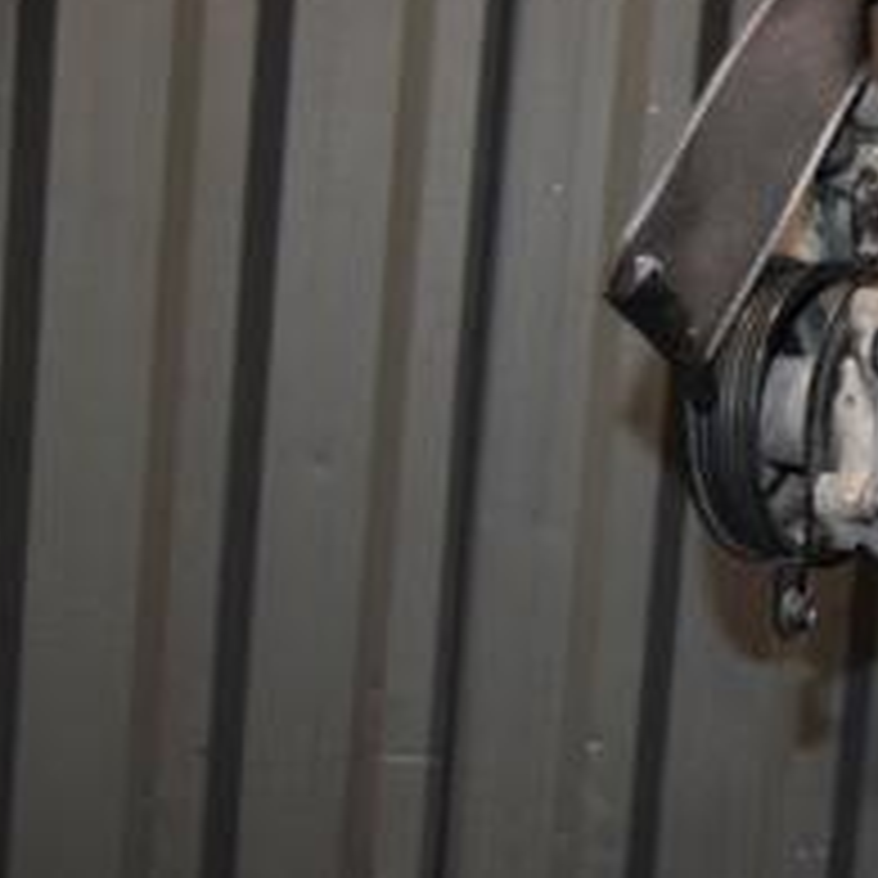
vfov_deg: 18.4
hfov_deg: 17.1
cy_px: 581
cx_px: 1234
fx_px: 2697
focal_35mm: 94
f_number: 5
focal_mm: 24
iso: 800
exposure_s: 1/60
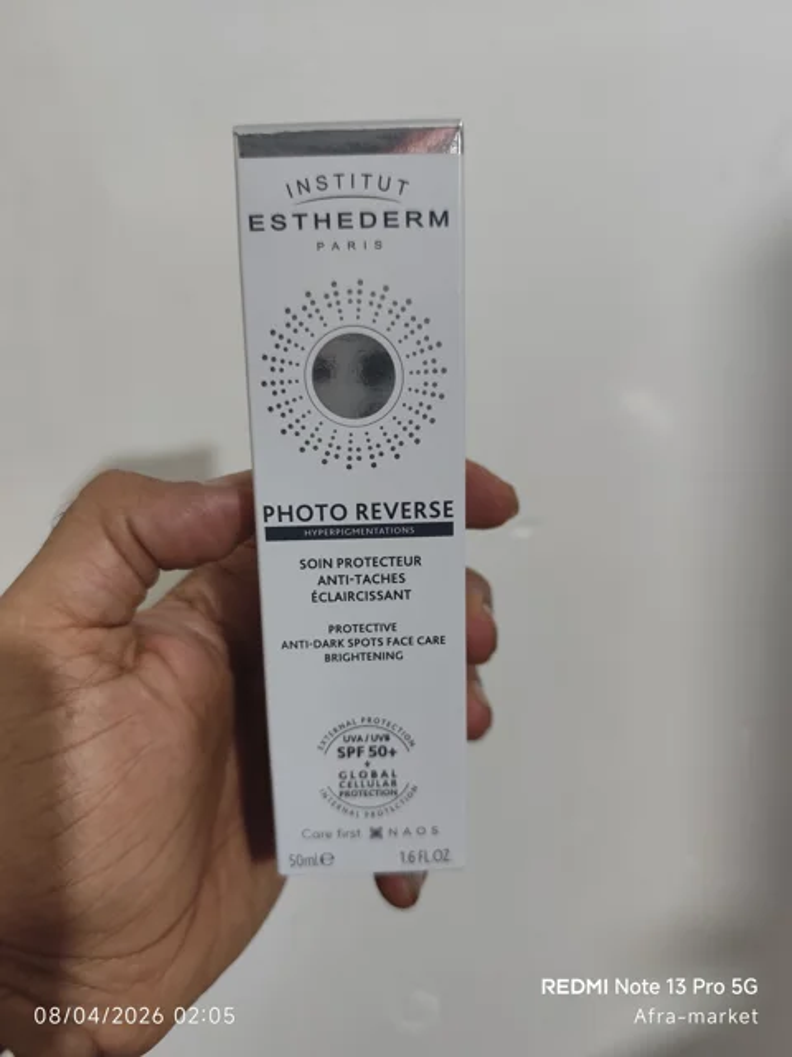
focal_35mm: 23
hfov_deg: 58.9
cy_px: 528
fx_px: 702
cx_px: 396
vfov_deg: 73.9
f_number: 1.65
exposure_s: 1/50
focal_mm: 6.14
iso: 800
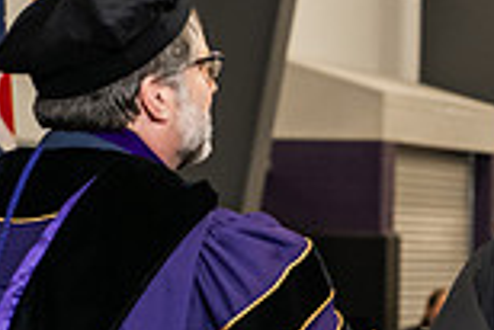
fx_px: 3612
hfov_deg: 7.8
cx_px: 462
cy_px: 194
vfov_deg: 5.2
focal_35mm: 263
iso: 2500
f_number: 5
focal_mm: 70
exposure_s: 1/200
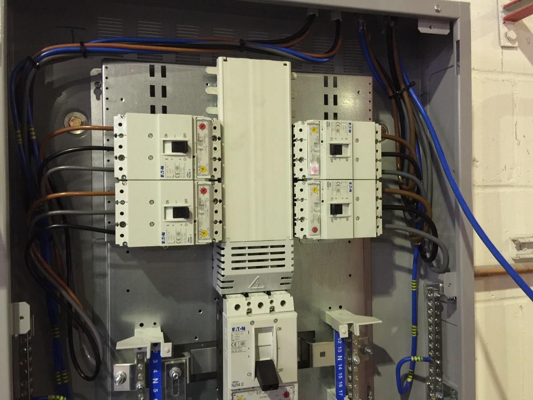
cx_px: 266
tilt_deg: -0.6
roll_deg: +1.6
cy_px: 200
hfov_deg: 61.7
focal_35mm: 29
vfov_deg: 48.2
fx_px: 447
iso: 125
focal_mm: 4.15
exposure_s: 1/8
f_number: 2.2
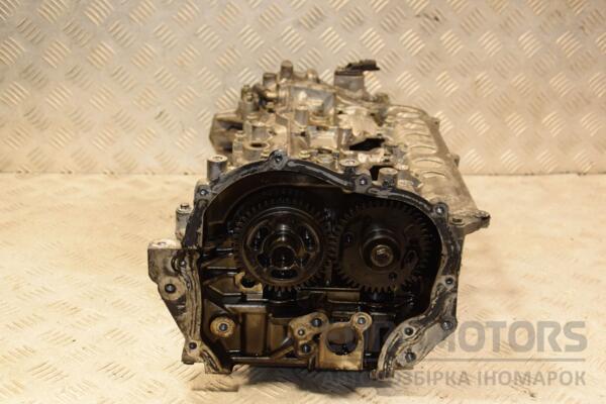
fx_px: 884
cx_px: 303
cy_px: 202
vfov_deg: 25.8
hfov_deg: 37.9
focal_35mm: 52
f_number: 5
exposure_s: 1/125
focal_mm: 35
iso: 800
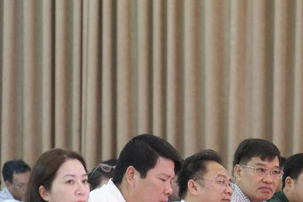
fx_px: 2221
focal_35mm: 264
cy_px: 176
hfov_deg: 7.8
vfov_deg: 5.2
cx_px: 196
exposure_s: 1/170
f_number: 4
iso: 6400
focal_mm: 99.8
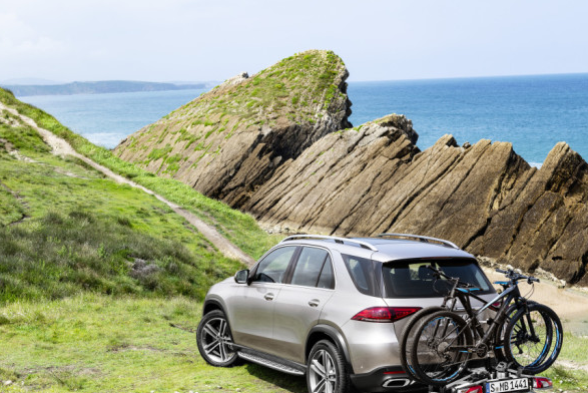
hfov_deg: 32.3
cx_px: 340
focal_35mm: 62
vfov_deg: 21.9
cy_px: 225
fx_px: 1013
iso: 100
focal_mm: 52
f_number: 8
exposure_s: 1/500
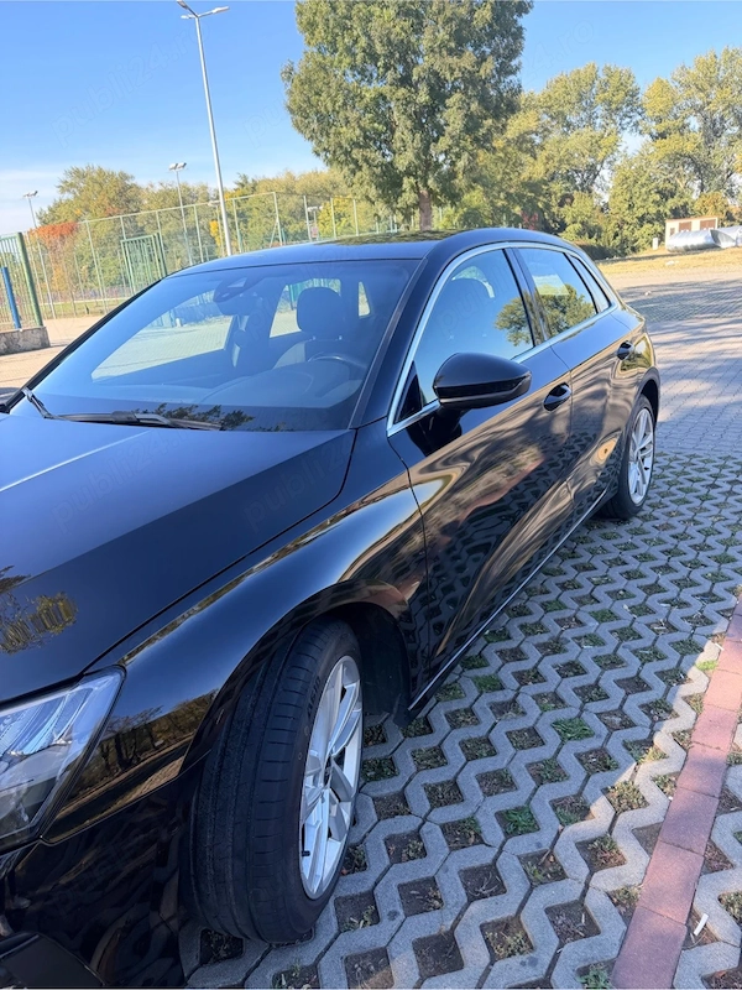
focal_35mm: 24
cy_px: 495
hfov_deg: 56.8
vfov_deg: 71.6
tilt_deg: -17.3
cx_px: 371
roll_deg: +4.2
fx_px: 686
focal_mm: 6.76
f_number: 1.78
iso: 100
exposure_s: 1/742
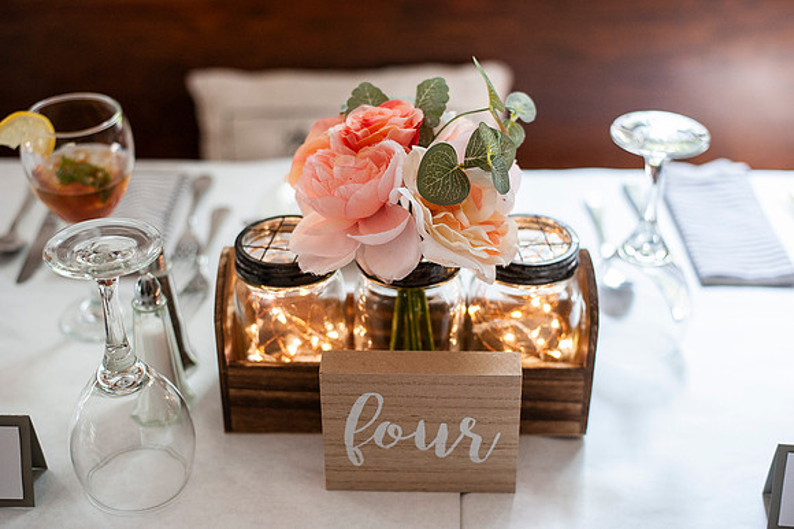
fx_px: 1102
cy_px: 264
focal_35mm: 50
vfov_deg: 27.0
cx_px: 397
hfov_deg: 39.6
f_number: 2.8
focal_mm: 50
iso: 1600
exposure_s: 1/500
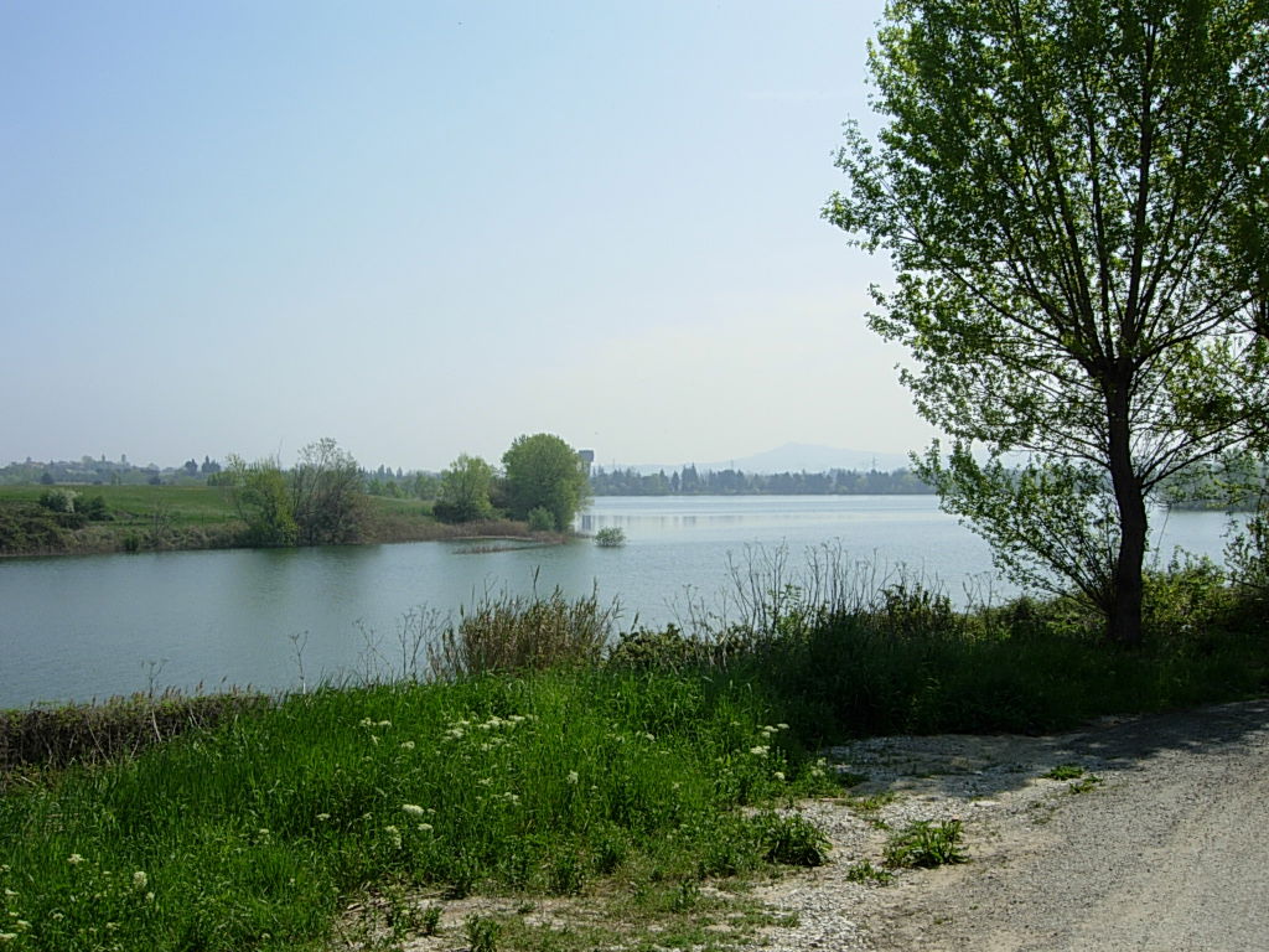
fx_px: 1320
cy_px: 476
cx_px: 634
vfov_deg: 39.7
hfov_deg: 51.4
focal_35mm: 36
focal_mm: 7.5
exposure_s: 1/304
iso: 50
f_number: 6.8
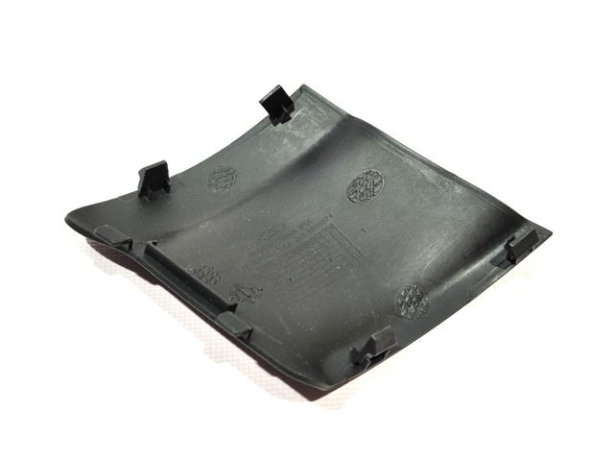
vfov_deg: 38.6
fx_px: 656
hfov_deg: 50.2
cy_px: 230
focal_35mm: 37
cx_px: 307
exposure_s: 1/100
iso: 288
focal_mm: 4.75
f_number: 1.75
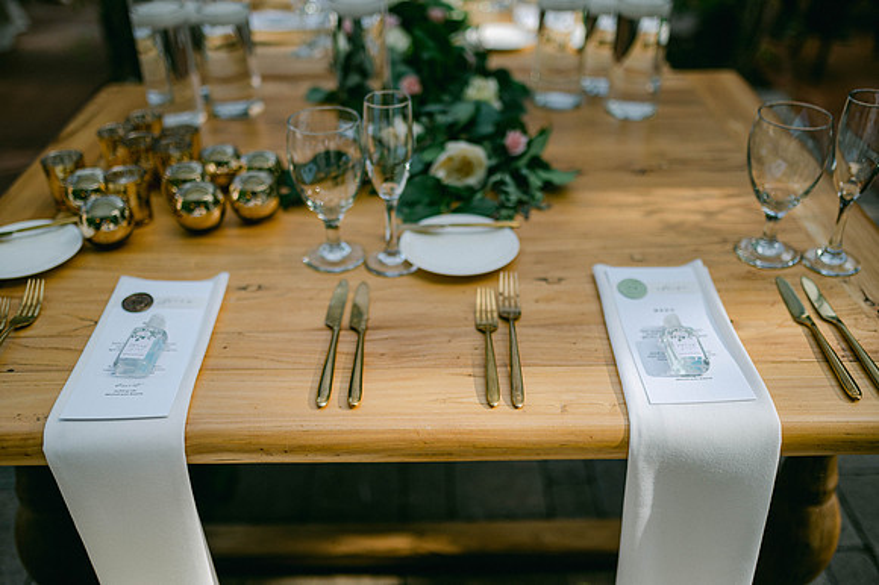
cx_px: 440
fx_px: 854
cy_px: 292
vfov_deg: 37.8
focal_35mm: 35
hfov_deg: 54.5
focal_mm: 35
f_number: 1.8
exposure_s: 1/3200
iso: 100
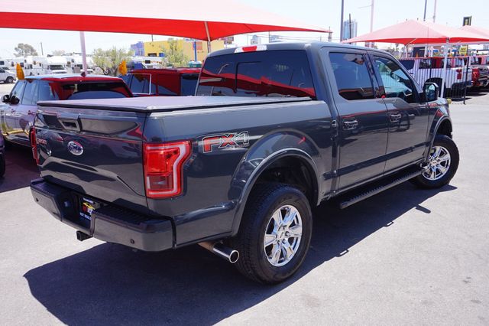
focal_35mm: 32
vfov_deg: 41.7
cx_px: 244
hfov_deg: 59.5
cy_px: 163
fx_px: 428
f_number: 9
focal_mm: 21
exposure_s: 1/80
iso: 100
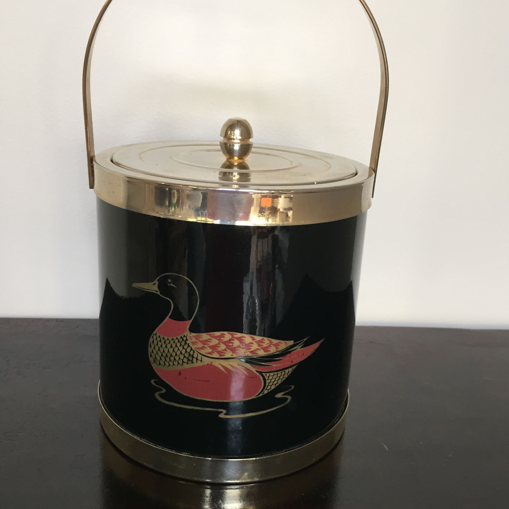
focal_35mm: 35
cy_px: 260
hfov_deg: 47.2
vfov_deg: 47.2
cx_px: 259
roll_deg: -2.1
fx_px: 582
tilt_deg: -17.6
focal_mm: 4.15
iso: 100
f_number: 2.2
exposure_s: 1/33
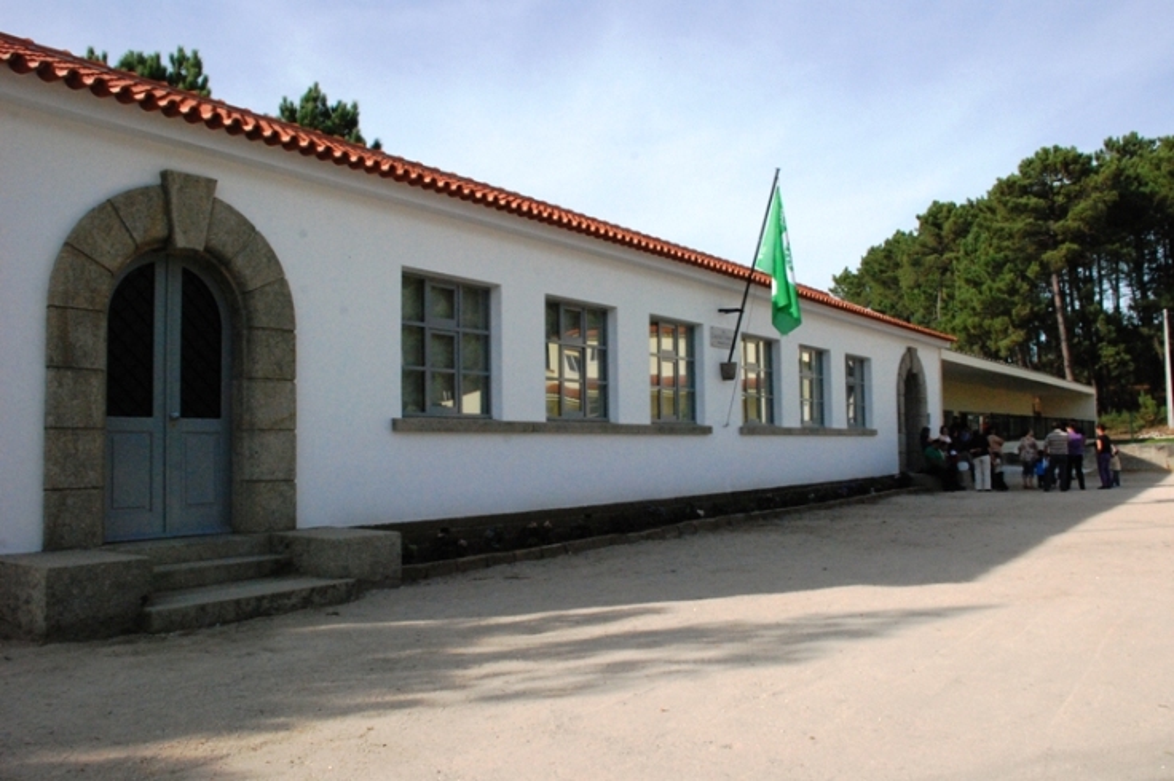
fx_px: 978
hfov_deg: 62.0
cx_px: 587
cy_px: 390
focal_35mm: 30
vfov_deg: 43.6
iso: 1600
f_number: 14
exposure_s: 1/800
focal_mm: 20
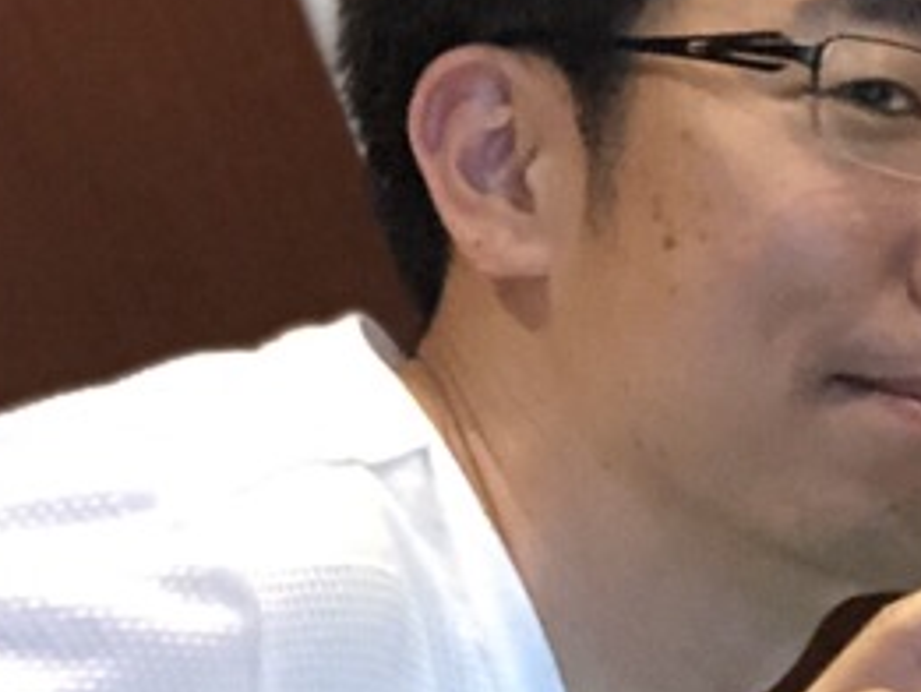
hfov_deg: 12.4
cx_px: 1613
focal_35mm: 147
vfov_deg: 10.1
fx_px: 3913
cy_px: 519
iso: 160
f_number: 2.2
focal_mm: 2.87
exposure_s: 1/22
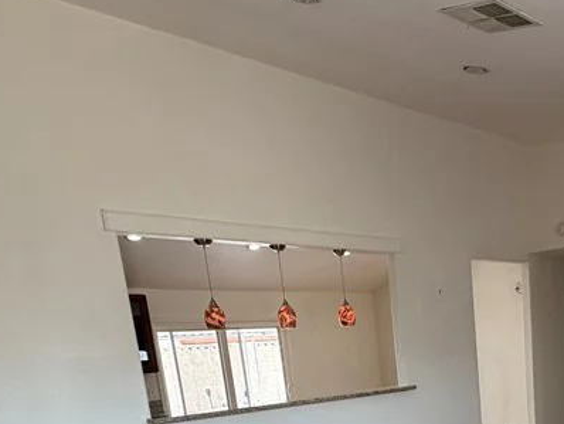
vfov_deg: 34.3
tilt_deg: -12.1
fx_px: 587
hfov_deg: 47.4
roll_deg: +4.7
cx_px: 480
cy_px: 468
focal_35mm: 36
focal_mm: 2.22
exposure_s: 1/120
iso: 160
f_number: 2.2
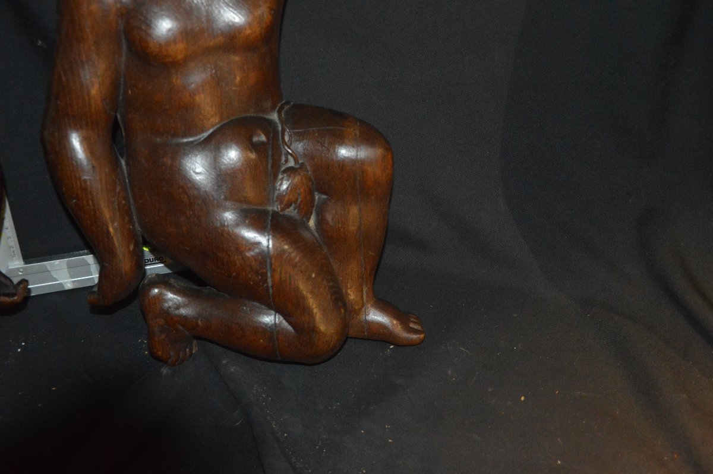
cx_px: 356
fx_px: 890
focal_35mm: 45
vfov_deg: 29.8
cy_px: 237
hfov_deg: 43.6
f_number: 4.2
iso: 3200
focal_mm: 30
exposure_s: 1/60
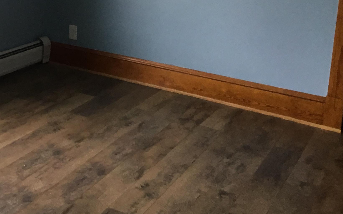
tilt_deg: -7.4
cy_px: -13
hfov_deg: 33.2
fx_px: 561
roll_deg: -1.2
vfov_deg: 20.7
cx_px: 80
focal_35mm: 60
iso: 32
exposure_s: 1/30
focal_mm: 3.3
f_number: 2.4
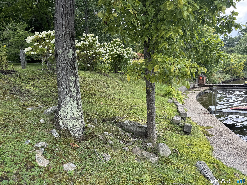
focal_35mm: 24
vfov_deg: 56.8
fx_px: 171
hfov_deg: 71.6
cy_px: 92
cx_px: 124
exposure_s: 1/567
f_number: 1.78
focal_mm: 6.76
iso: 80
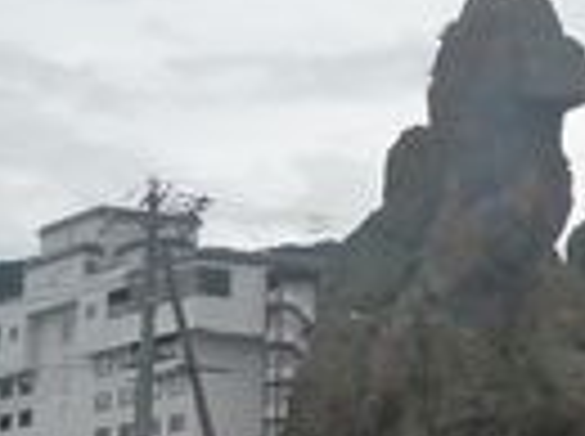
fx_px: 2395
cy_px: 371
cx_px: 623
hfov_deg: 13.7
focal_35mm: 142
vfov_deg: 10.4
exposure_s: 1/400
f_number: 2.8
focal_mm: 4.4
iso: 160
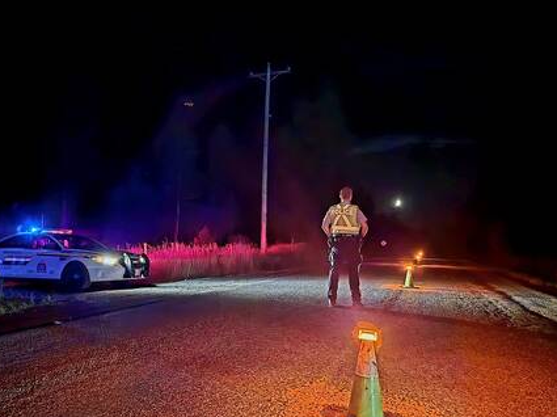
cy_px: 227
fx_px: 418
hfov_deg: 67.3
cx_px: 278
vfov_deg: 52.9
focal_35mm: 26
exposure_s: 1/10
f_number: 1.7
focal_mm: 6.3
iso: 3200
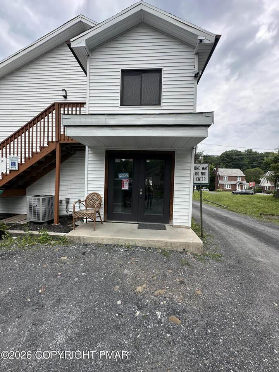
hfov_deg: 85.7
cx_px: 140
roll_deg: -3.2
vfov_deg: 102.1
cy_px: 186
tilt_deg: -1.5
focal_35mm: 14
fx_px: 150
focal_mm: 2.22
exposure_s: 1/849
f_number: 2.2
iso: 40
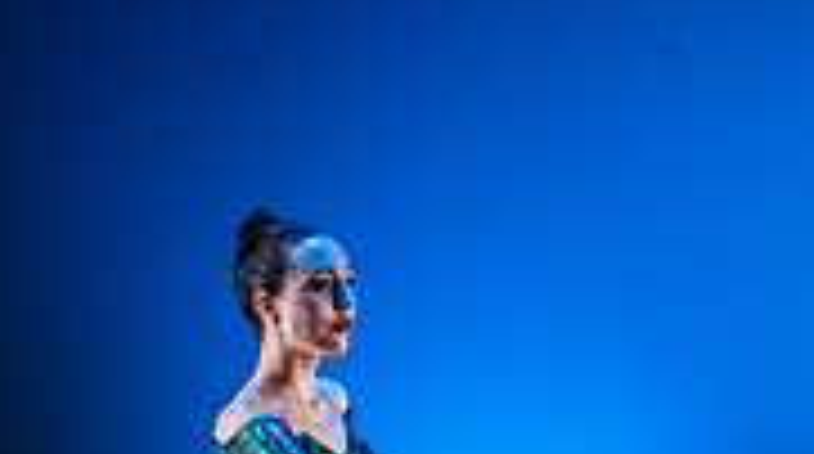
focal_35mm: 435
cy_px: 441
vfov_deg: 2.8
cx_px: 1492
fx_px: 9371
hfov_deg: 4.9
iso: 1250
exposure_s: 1/500
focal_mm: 106
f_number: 2.8
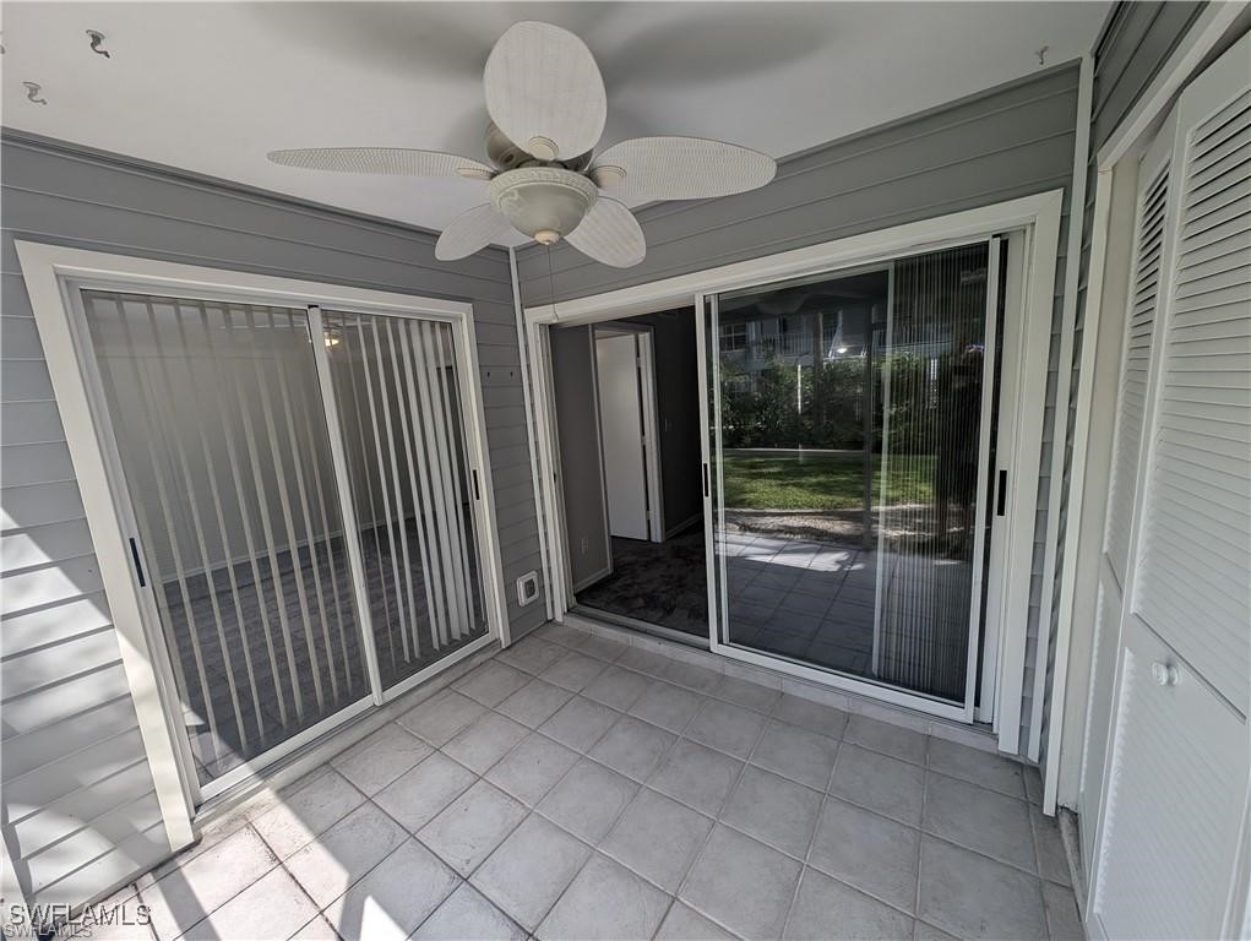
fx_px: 434
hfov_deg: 110.5
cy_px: 470
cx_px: 626
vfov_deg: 94.6
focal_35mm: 12
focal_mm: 2.23
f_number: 1.95
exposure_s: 1/363
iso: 32
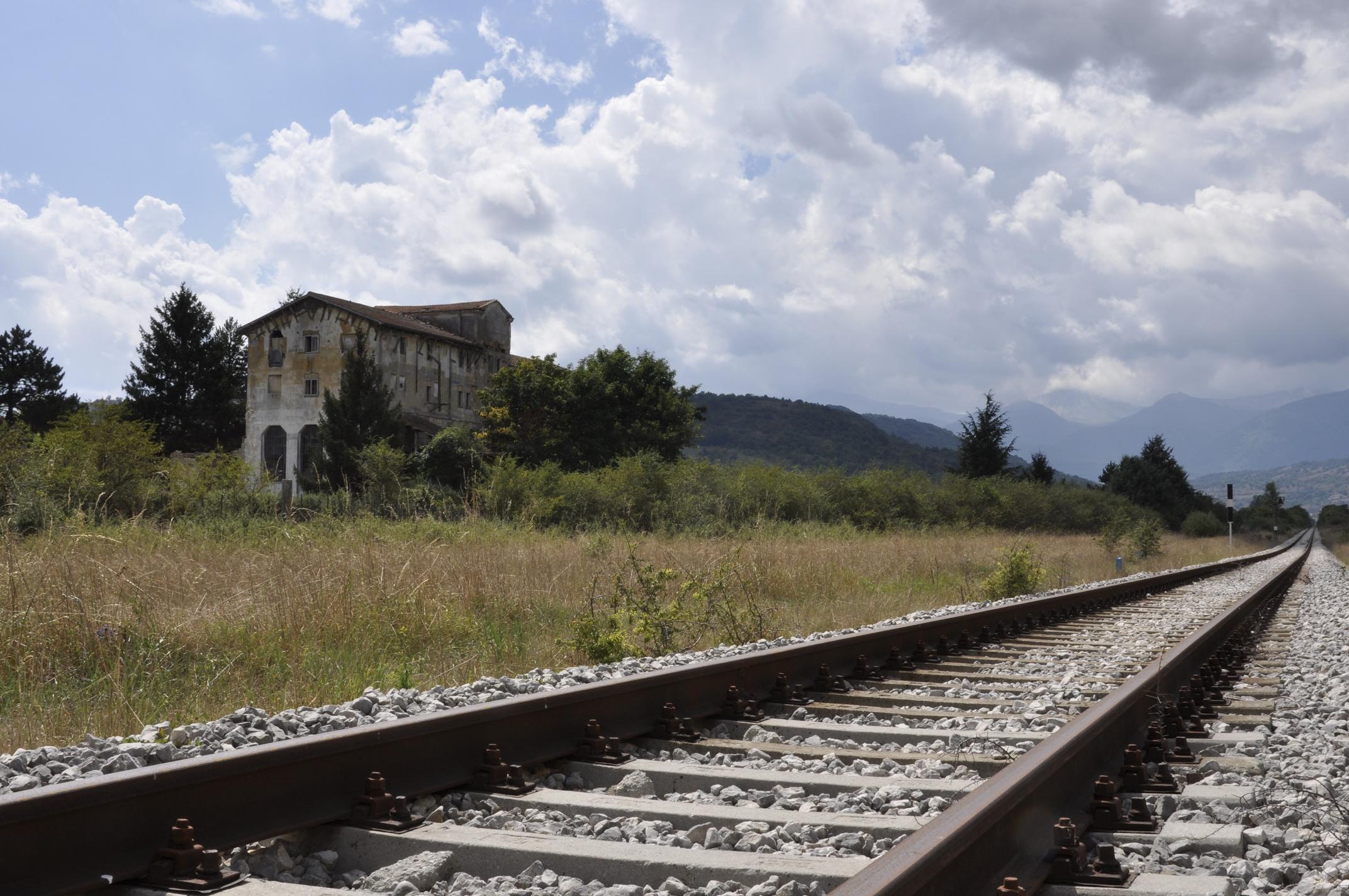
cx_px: 674
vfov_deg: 34.1
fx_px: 1460
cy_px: 448
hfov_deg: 49.6
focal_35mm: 39
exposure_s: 1/125
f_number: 22
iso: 200
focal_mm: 26
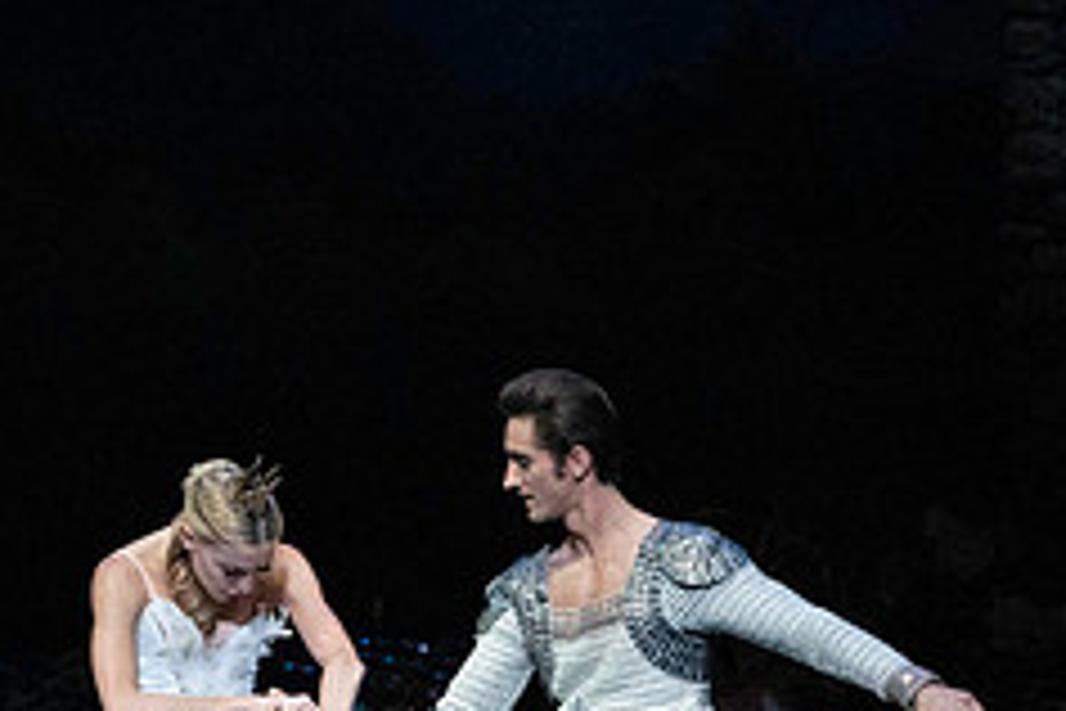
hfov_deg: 4.2
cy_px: 790
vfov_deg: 2.8
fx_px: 14479
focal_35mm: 489
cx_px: 463
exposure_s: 1/400
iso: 25600
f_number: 5
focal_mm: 200
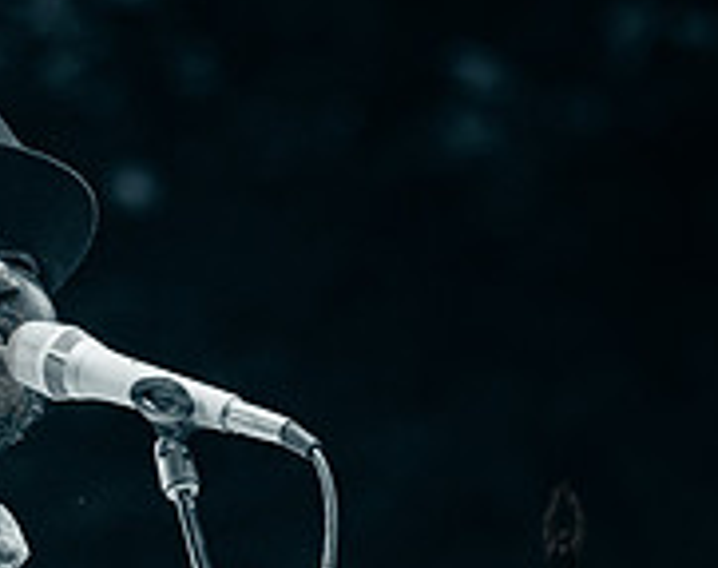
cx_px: -41
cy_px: 676
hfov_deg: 5.0
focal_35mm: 387
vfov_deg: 4.0
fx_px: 8184
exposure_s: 1/500
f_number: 3.2
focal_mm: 100
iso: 1600
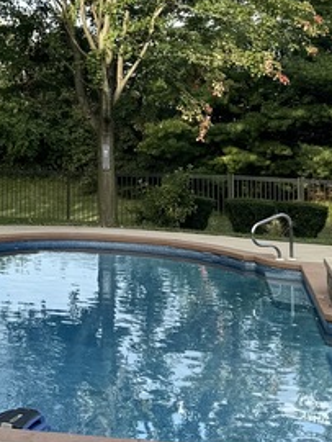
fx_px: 1226
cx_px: -82
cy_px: -52
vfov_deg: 19.5
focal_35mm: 96
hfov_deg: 14.8
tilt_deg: +7.7
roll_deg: +1.6
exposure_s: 1/1193
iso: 80
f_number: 1.78
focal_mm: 6.76
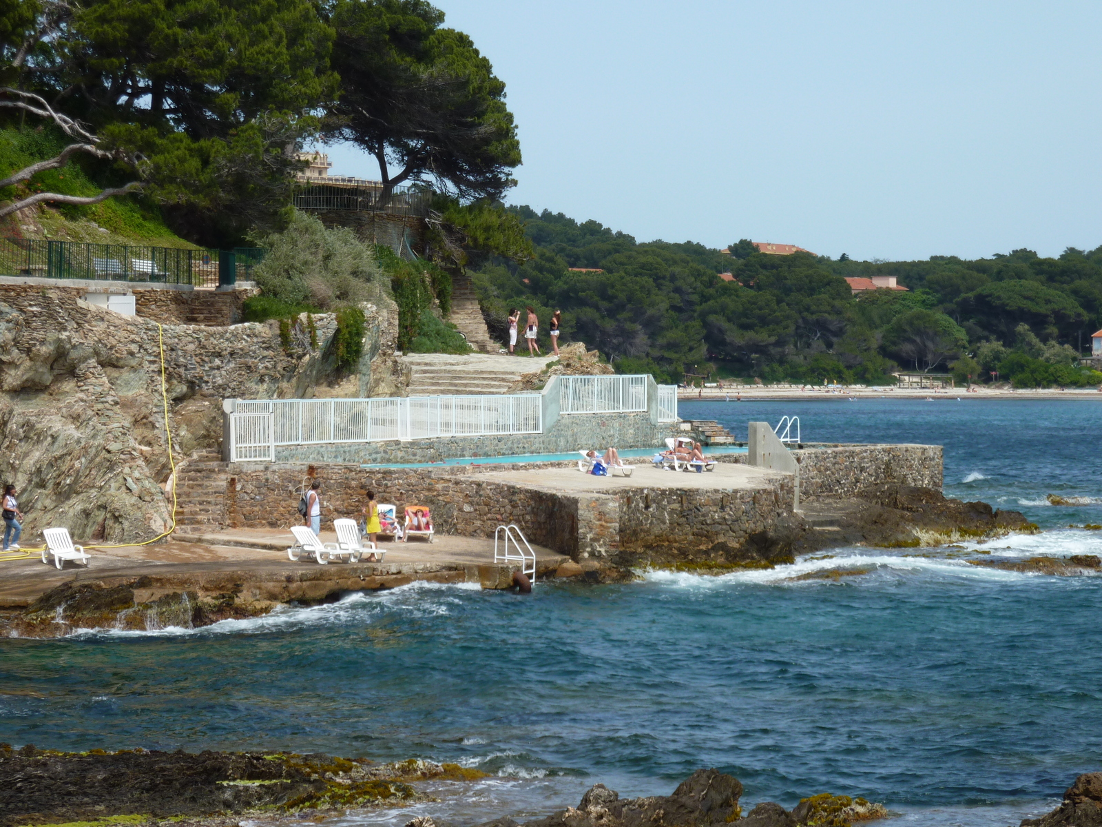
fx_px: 3788
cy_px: 414
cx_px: 551
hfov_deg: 16.6
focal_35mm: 119
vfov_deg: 12.5
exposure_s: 1/500
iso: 80
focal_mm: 19.5
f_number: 4.4
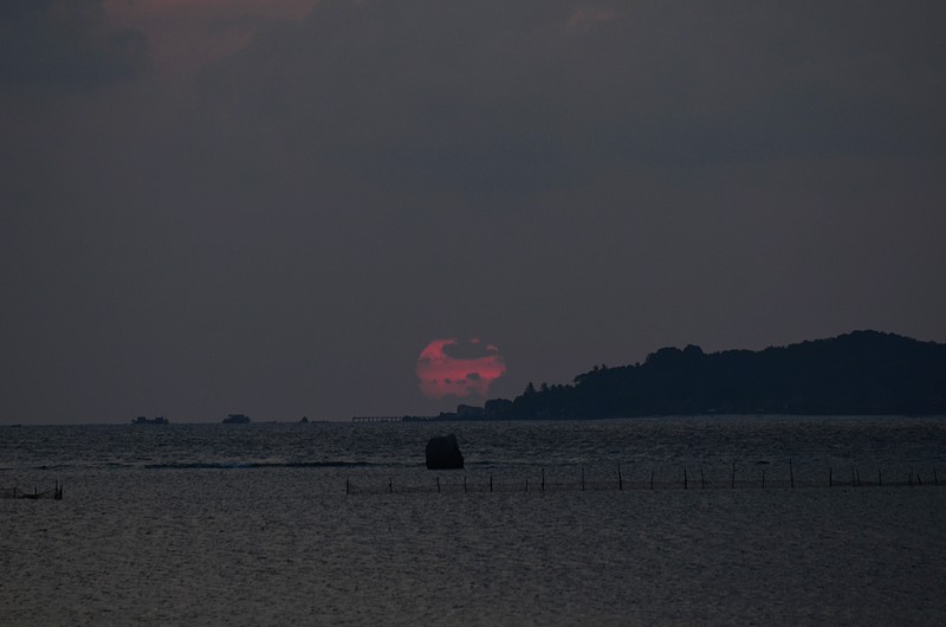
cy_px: 314
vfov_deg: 3.8
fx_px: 9441
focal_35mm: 360
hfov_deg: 5.7
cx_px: 473
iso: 100
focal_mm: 240
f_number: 5.6
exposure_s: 1/125
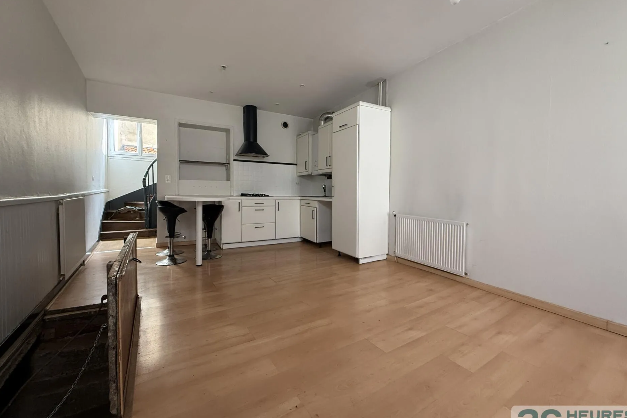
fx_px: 261
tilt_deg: -1.2
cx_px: 321
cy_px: 200
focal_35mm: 15
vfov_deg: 77.3
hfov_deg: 100.4
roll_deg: -0.1
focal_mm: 2.22
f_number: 2.2
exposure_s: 1/99
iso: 250
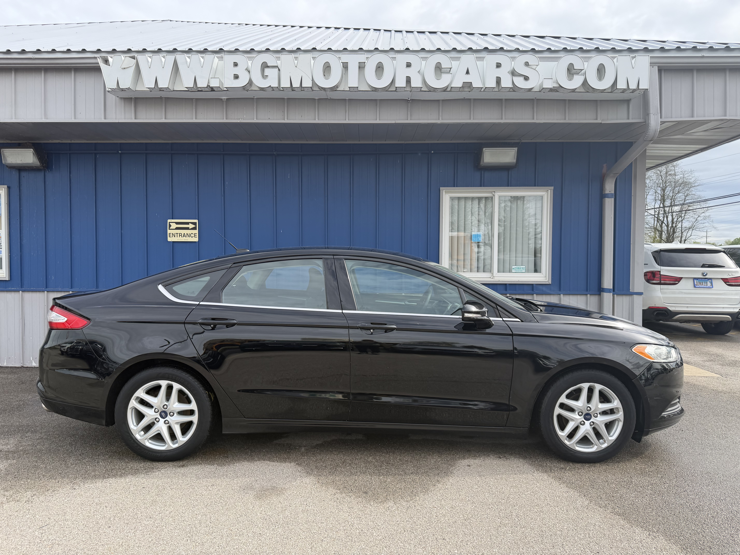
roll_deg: -0.6
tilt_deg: -0.4
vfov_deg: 56.8
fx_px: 513
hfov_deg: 71.6
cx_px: 370
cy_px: 278
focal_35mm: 24
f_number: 1.78
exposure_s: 1/1522
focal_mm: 6.76
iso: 80
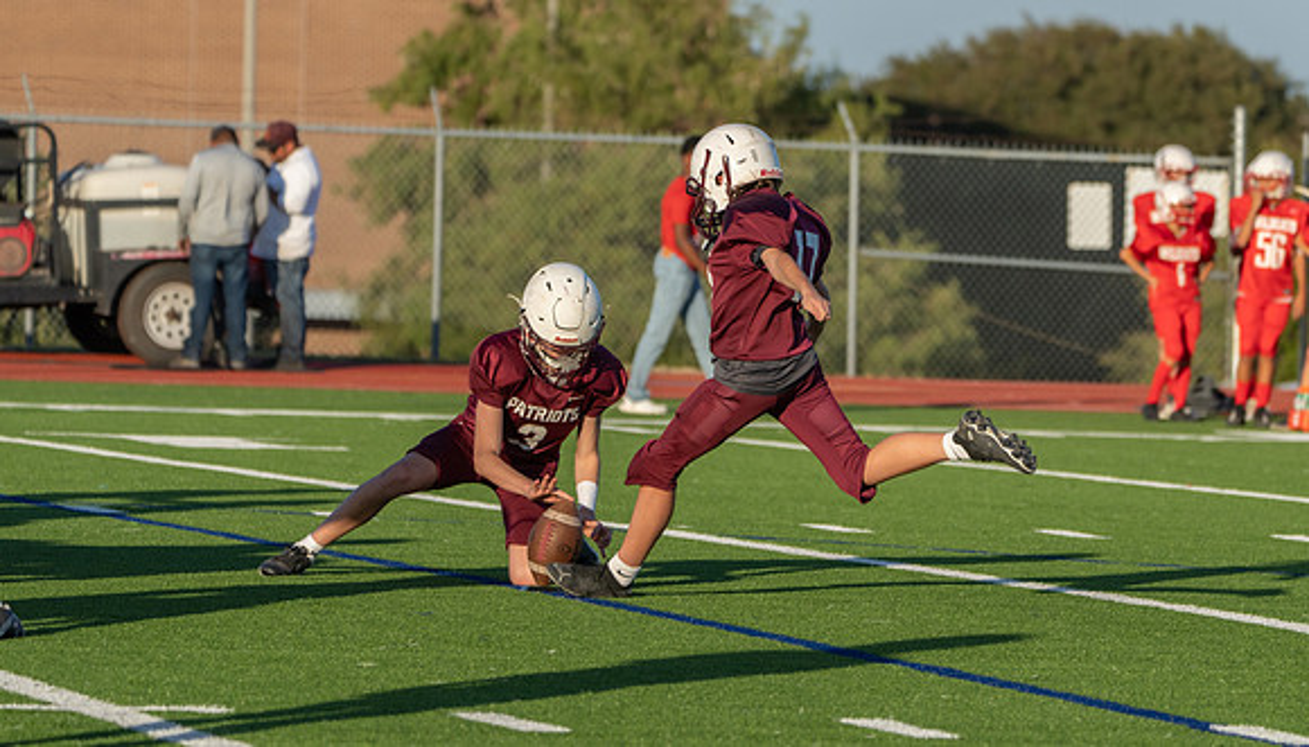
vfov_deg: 4.4
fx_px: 9675
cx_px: 810
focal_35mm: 278
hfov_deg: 7.7
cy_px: 351
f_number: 5.6
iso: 200
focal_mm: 215
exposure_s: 1/1000
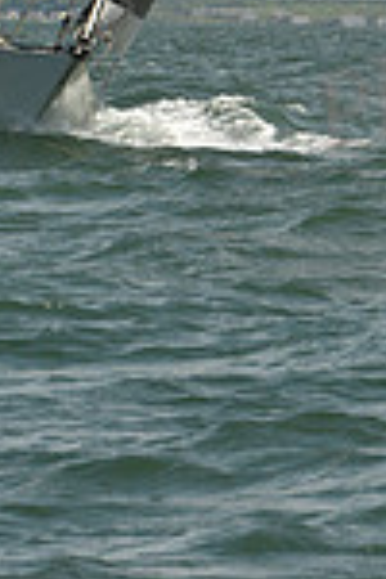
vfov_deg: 3.8
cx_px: 118
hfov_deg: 2.5
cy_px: -486
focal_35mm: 543
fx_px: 8733
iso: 320
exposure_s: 1/800
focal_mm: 140
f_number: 13
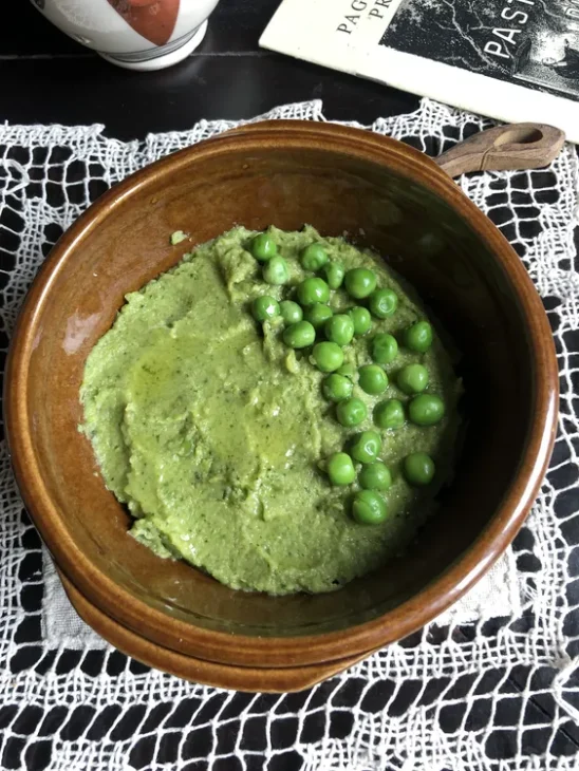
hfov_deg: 49.8
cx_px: 290
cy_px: 386
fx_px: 624
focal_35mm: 28
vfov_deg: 63.4
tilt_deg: -69.8
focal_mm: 4
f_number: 1.8
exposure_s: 1/17
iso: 40
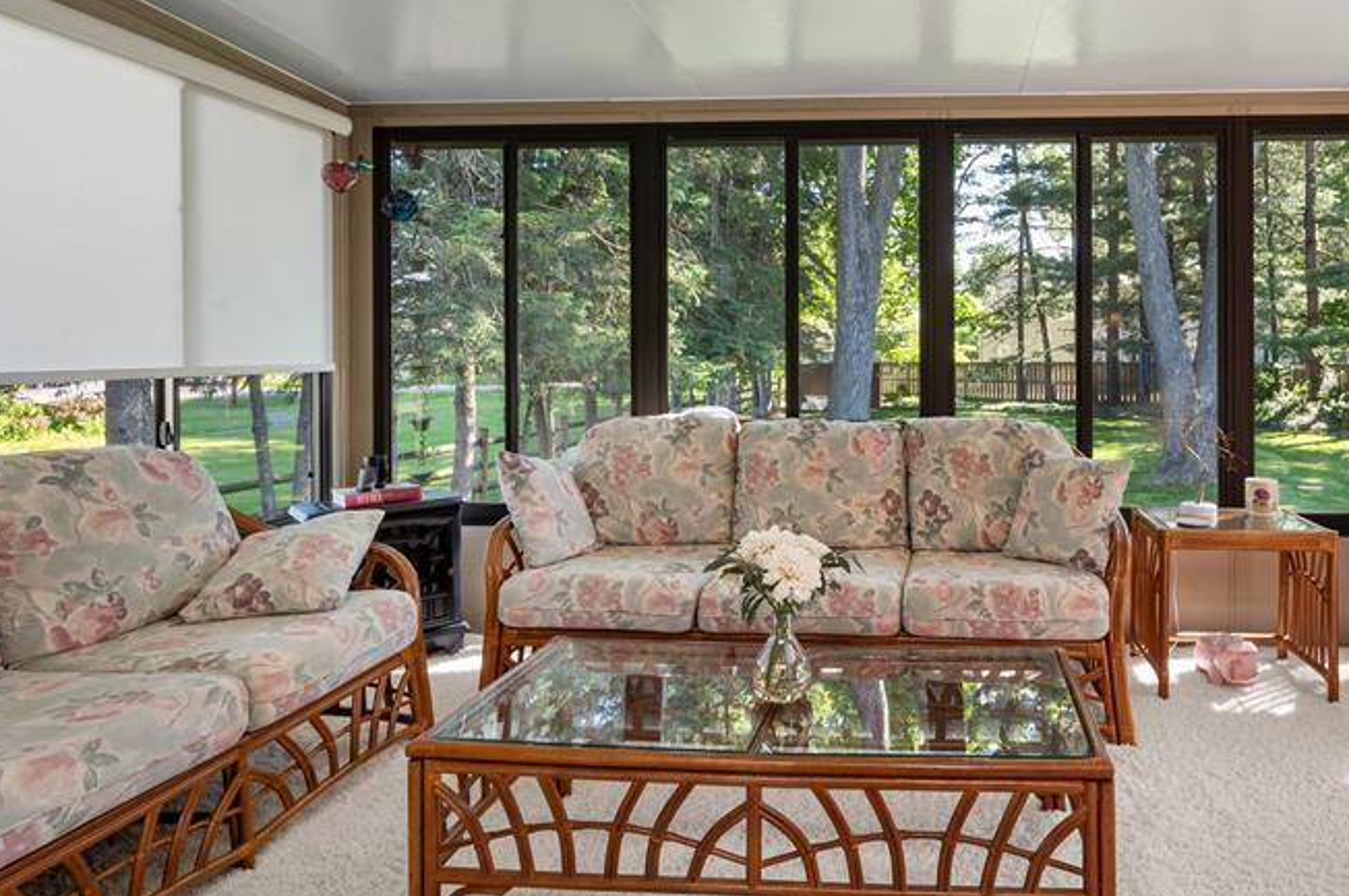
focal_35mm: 22
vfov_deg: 57.1
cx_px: 900
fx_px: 823
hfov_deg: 76.2
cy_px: 419
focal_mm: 14
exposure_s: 1/1.25
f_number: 11
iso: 100
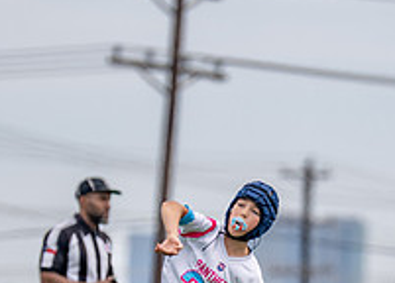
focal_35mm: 790
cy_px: 373
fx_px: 8871
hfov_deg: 2.6
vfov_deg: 1.8
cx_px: 250
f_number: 2.8
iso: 125
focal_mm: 200
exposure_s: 1/2000
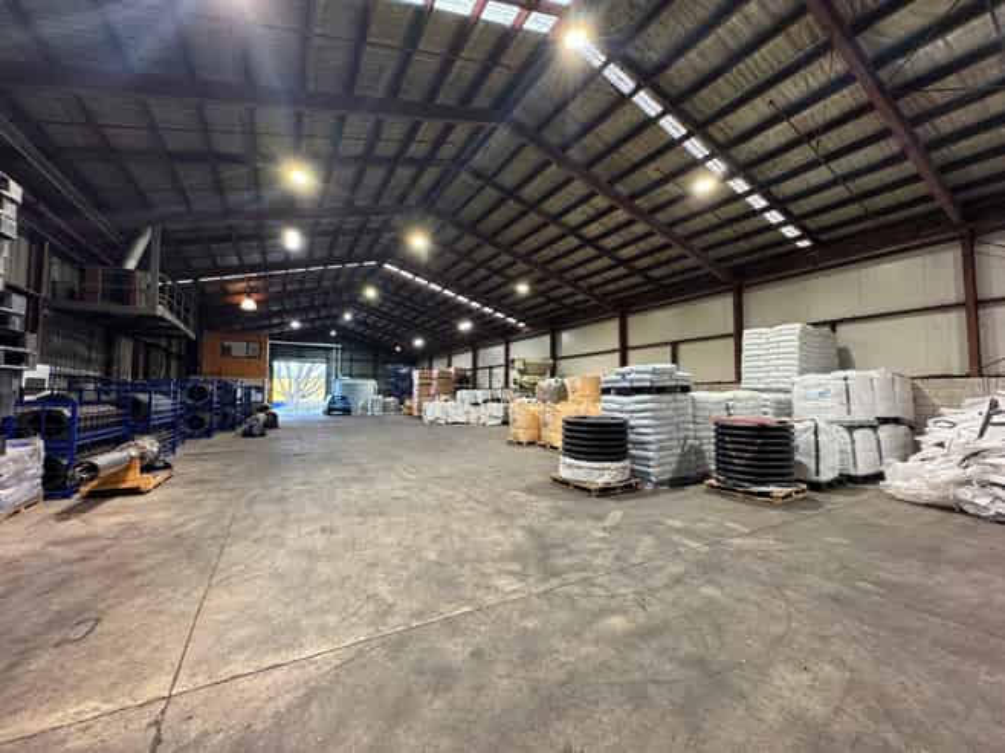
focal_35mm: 14
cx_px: 502
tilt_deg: +3.4
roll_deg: -0.3
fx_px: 406
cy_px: 376
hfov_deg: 102.1
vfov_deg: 85.6
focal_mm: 2.22
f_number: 2.2
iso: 250
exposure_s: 1/50
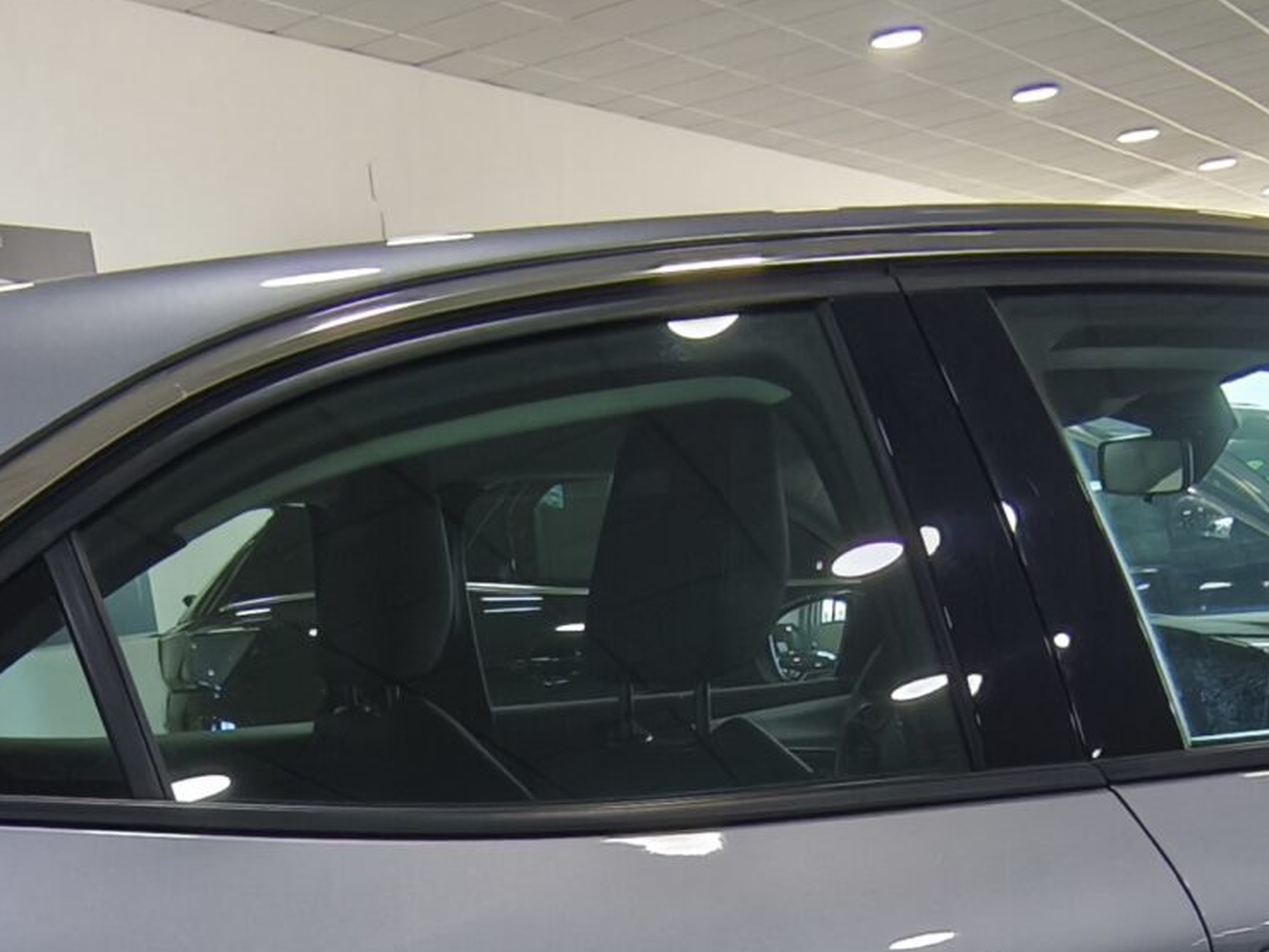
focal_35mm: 52
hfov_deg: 36.7
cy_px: 1363
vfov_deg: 23.4
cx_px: 545
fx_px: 1907
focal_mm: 1.91
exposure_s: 1/33.3
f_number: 2.2
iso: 320
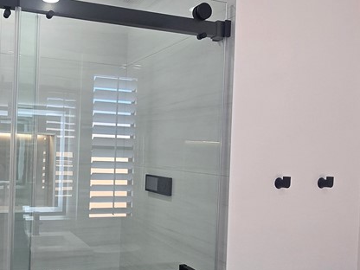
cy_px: 151
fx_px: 333
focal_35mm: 32
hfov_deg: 52.9
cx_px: 69
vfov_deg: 44.1
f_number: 2.2
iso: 100
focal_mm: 2.2
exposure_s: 1/120
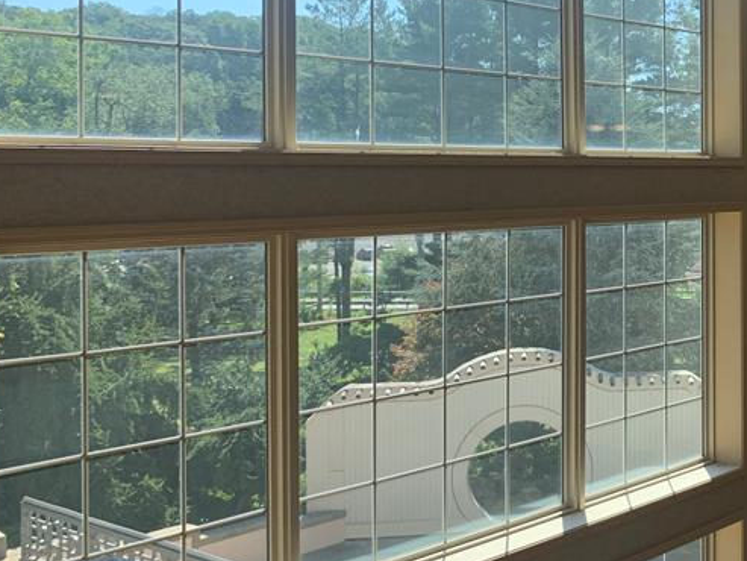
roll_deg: +0.0
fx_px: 1166
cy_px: 177
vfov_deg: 26.9
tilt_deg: -1.9
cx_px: 756
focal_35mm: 54
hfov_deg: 32.5
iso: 25
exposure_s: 1/656
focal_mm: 4.25
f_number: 1.8
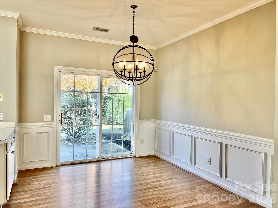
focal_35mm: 26
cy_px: 104
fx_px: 209
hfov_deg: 67.3
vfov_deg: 53.1
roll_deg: -0.8
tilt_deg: -0.3
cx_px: 139
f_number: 1.5
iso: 50
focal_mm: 5.7
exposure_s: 1/120
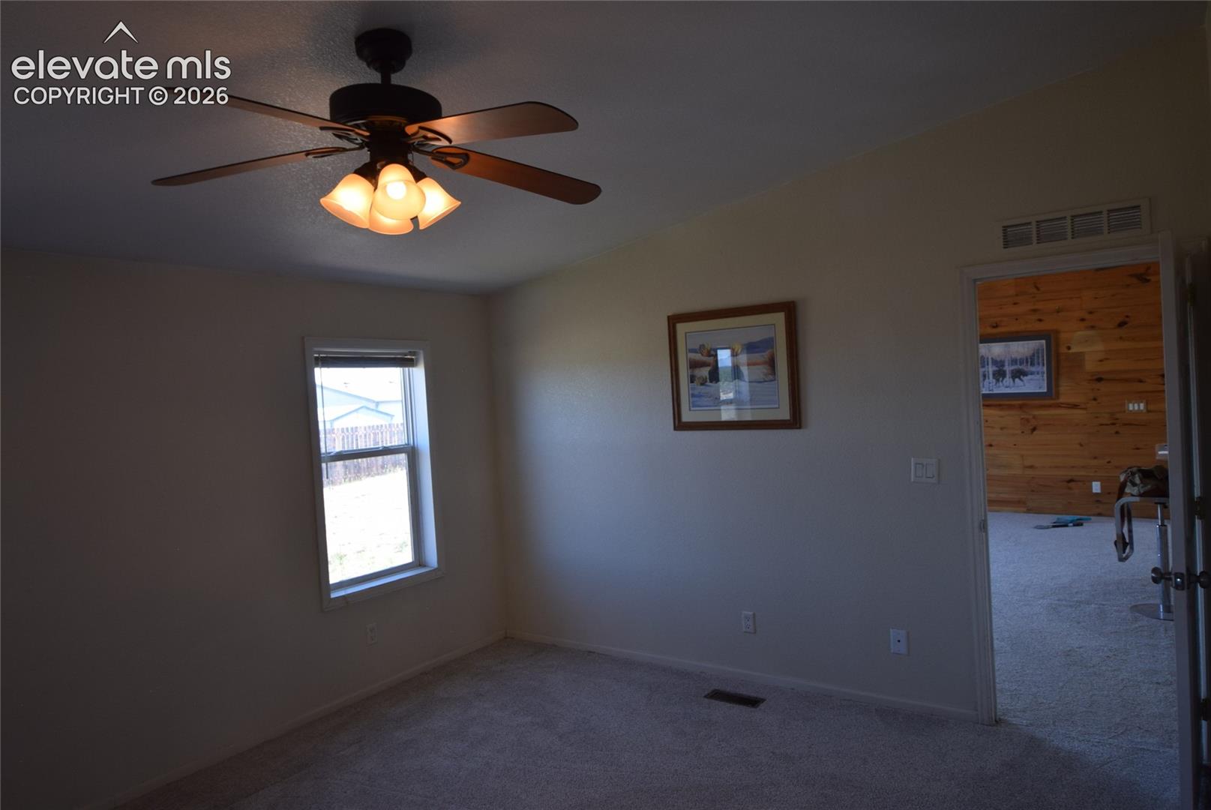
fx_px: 758
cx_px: 606
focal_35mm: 22
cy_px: 405
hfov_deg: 77.3
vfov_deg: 56.3
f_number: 5
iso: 400
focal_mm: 15
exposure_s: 1/100
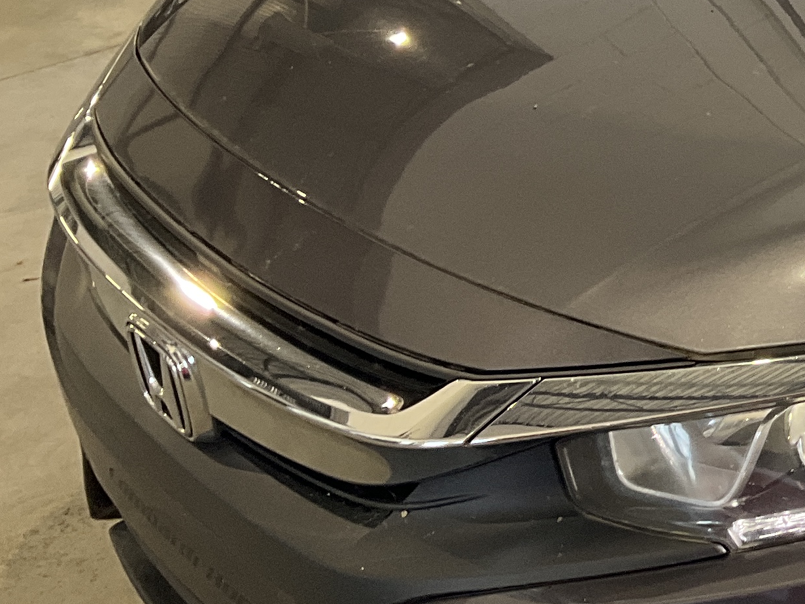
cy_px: 115
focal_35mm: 95
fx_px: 2209
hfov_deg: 18.0
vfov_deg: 15.5
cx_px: 1264
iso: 40
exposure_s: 1/60
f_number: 1.8
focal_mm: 3
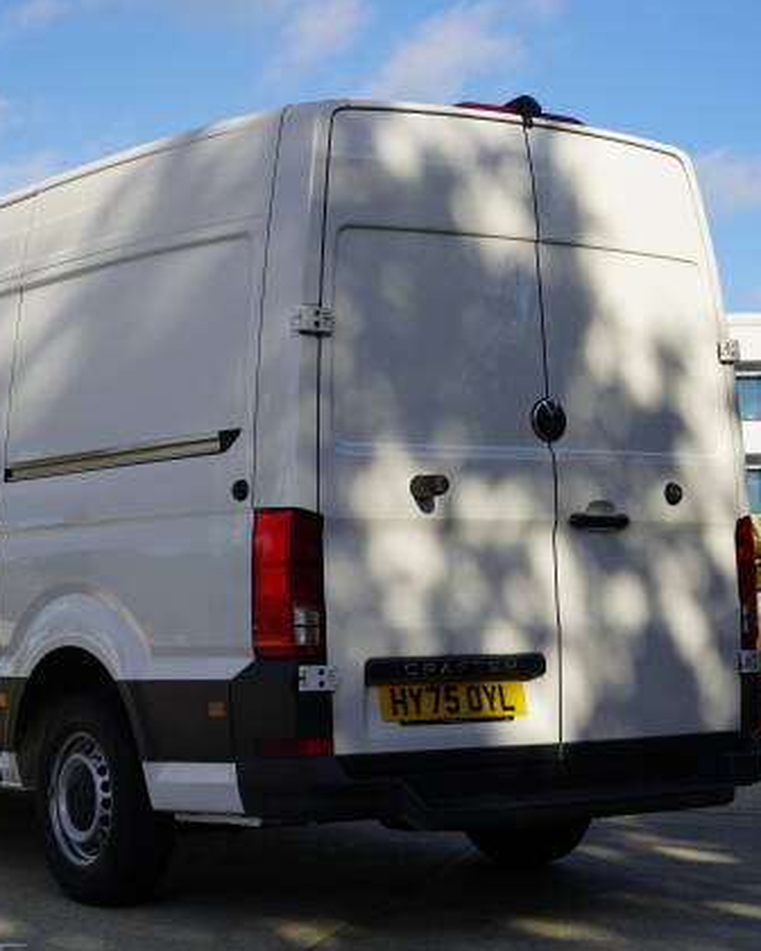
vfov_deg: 26.9
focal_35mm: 71
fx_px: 1991
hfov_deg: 21.6
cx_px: 263
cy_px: 478
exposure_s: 1/125
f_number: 8
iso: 100
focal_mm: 49.5
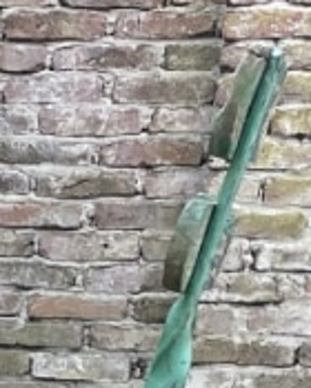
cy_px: 706
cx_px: -561
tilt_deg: -15.0
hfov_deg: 7.8
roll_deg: -0.7
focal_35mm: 175
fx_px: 2013
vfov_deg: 10.4
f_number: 1.6
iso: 32
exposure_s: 1/259
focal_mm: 4.2
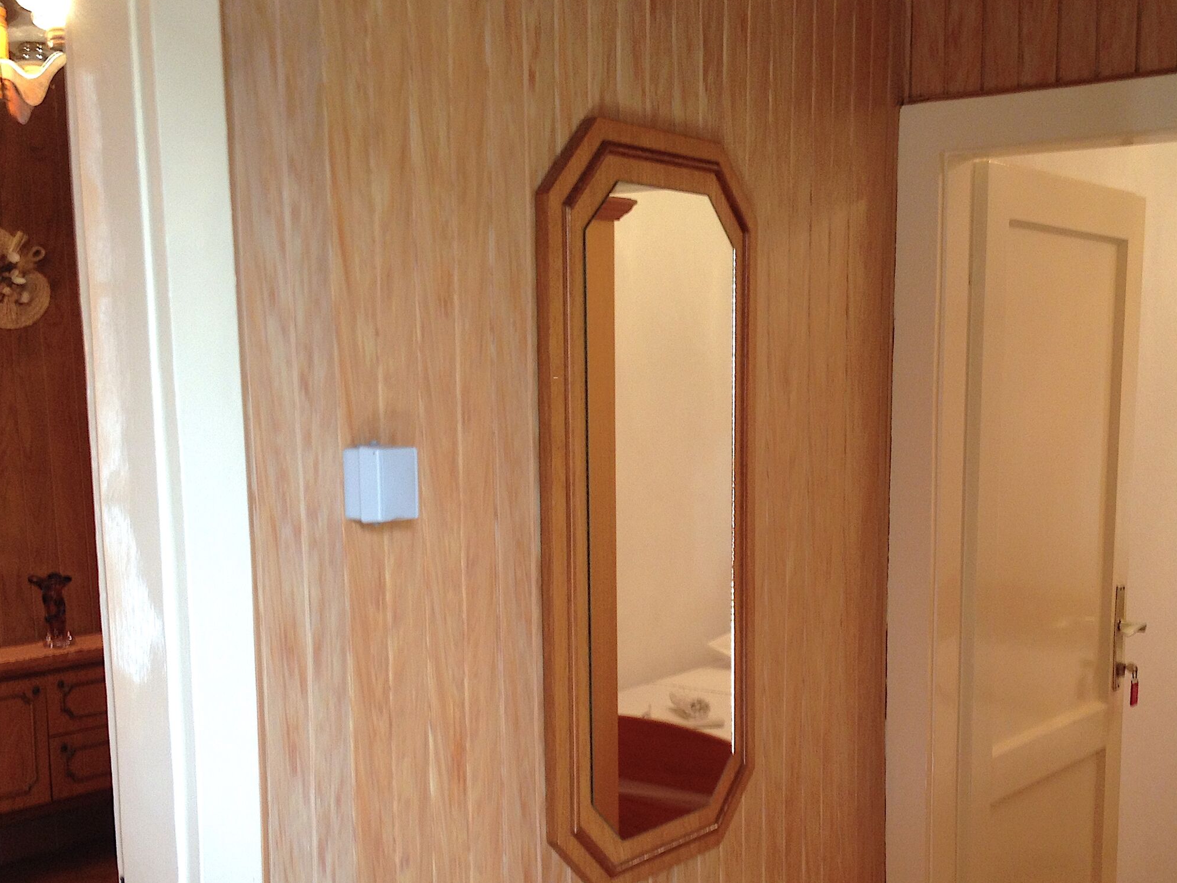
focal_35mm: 49
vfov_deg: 29.4
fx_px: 1666
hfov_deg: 38.9
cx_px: 641
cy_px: 613
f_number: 2.4
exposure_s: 1/20
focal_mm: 4.28
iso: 80
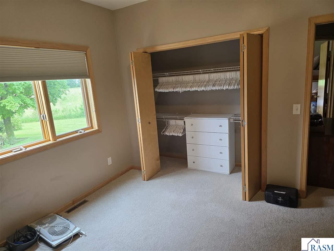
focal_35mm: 23
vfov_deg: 58.9
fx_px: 222
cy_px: 126
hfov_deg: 73.9
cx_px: 167
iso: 125
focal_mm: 6.3
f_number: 1.7
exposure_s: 1/120
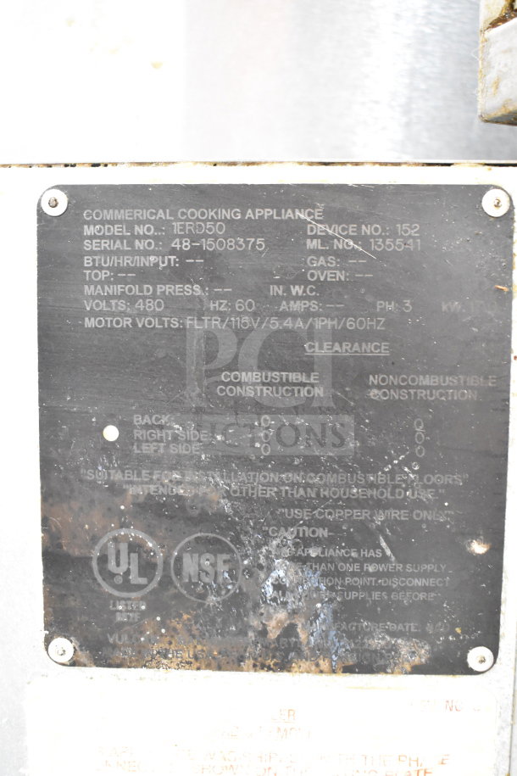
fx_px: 840
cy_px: 388
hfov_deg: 34.2
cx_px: 258
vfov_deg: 49.6
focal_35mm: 39
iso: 5600
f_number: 4
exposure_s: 1/40
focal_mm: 26
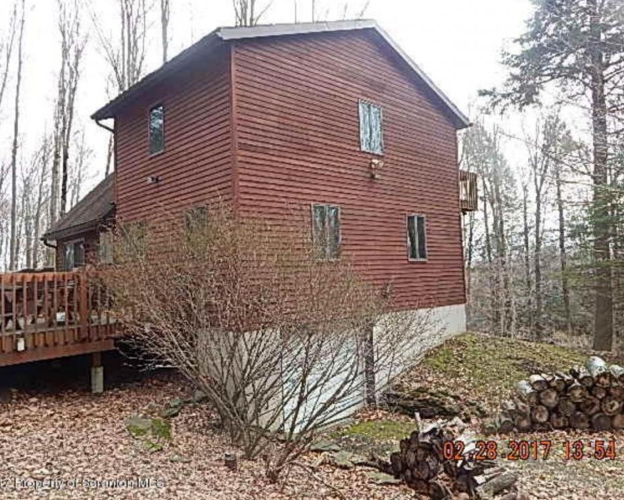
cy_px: 245
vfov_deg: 53.2
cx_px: 312
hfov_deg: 64.1
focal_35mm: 27
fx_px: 499
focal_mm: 4.5
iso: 125
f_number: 3.1
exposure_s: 1/250
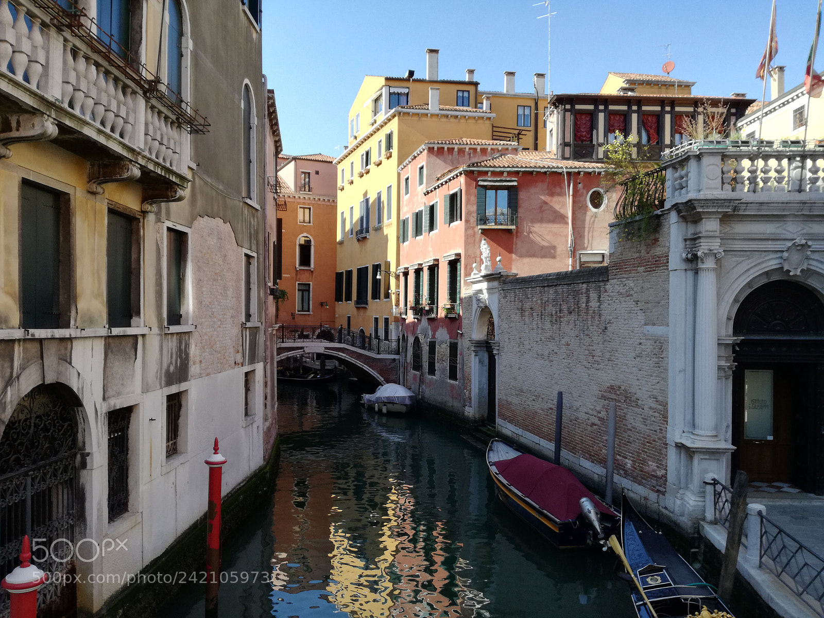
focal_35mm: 27
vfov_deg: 51.4
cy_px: 309
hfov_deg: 65.3
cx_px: 412
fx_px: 643
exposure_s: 1/455
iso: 50
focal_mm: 3.79
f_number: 2
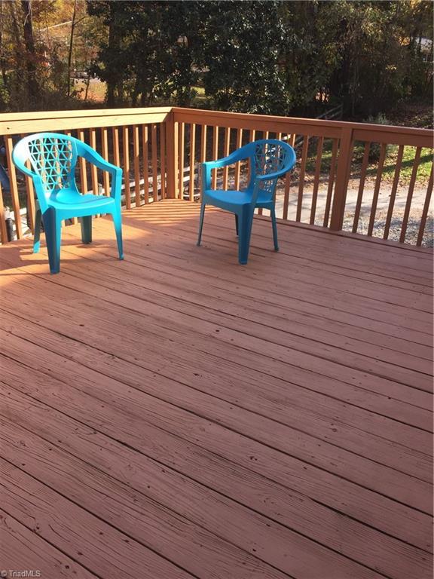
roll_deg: -1.7
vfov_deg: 61.7
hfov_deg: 48.2
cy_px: 290
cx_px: 217
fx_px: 485
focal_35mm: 29
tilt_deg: -20.5
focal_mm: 4.15
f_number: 2.2
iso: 32
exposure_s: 1/388
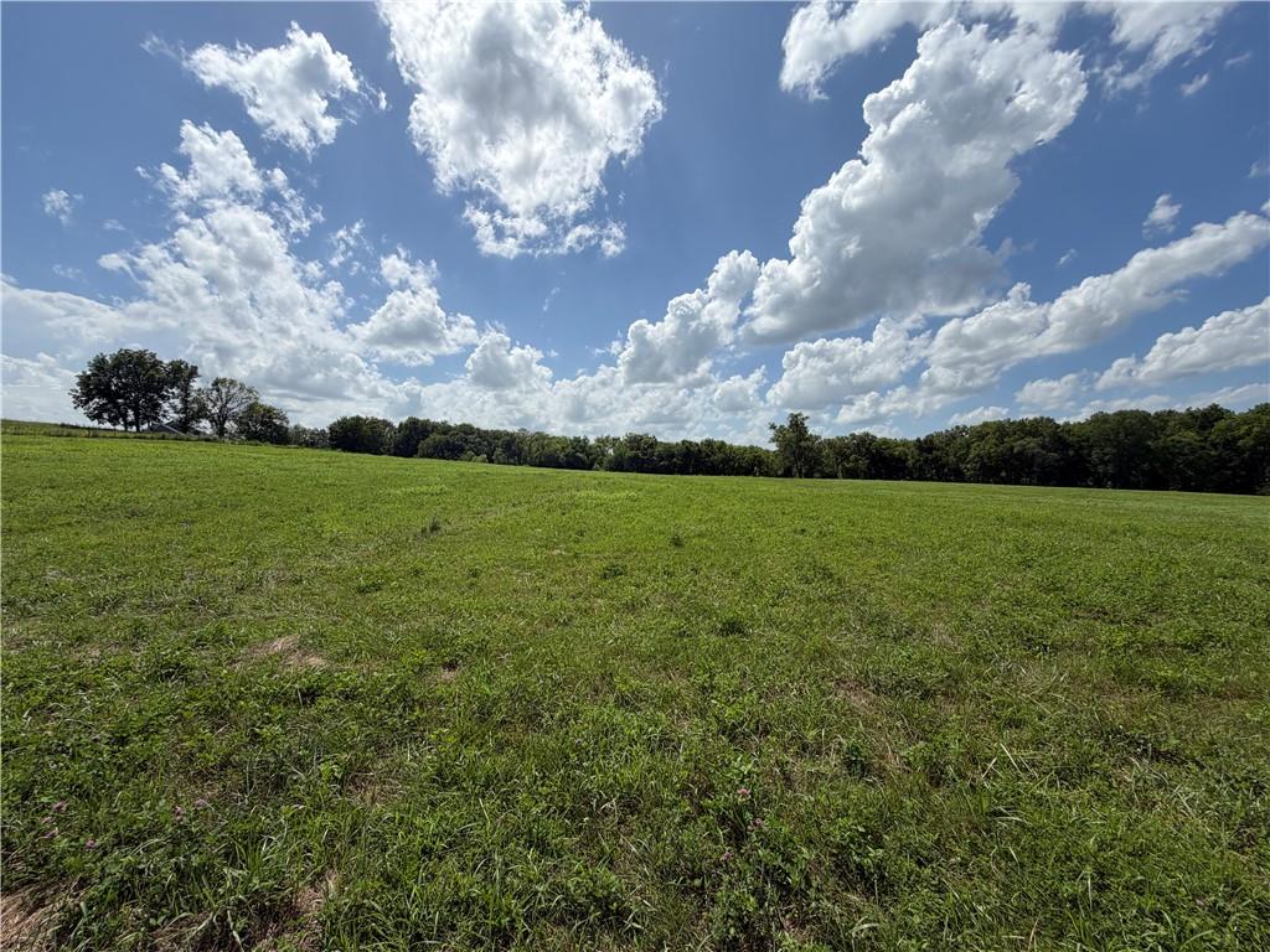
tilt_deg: -1.6
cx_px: 635
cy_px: 476
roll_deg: -1.2
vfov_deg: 85.7
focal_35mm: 14
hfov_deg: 102.1
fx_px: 514
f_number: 2.2
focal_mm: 2.22
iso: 20
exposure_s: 1/1698
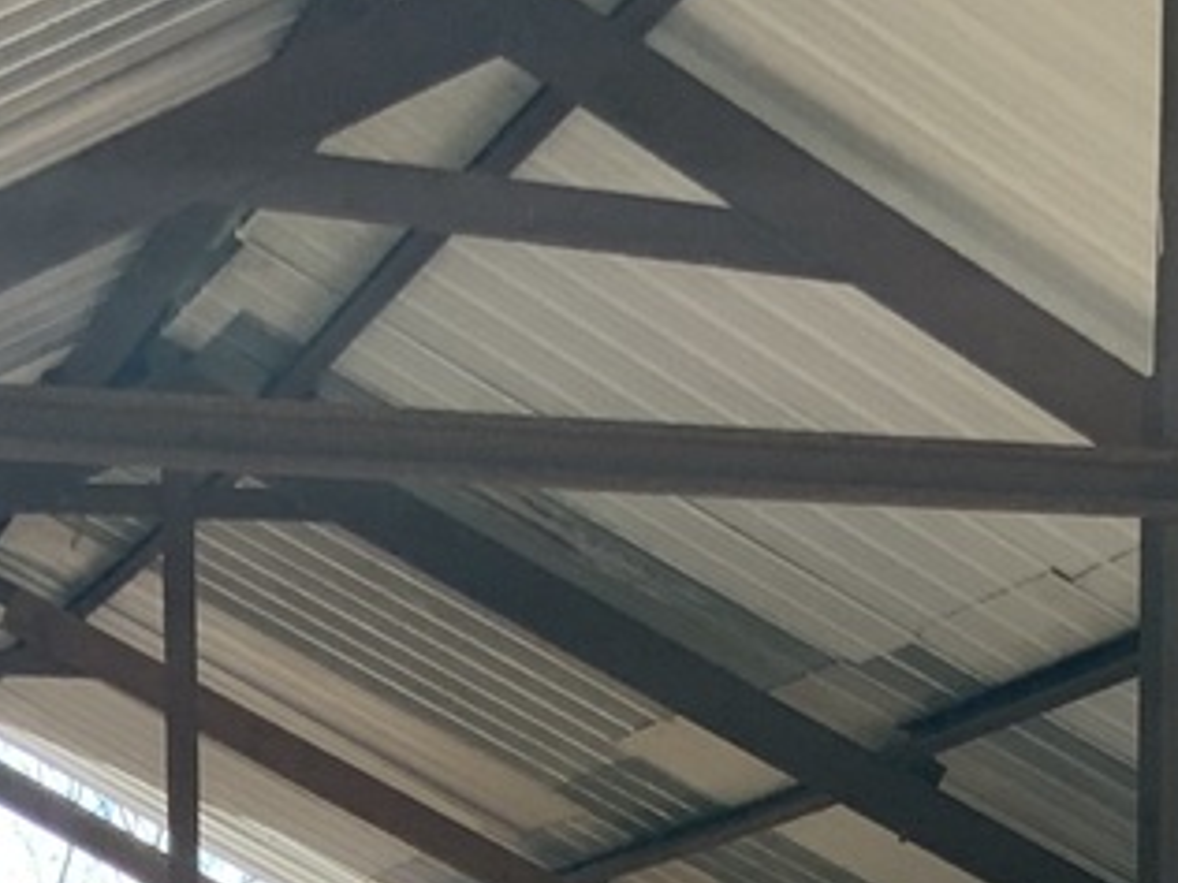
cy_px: 1844
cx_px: 712
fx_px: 4492
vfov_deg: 10.2
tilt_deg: -5.7
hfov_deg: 14.9
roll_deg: +3.1
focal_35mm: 132
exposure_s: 1/122
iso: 20
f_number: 1.8
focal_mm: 3
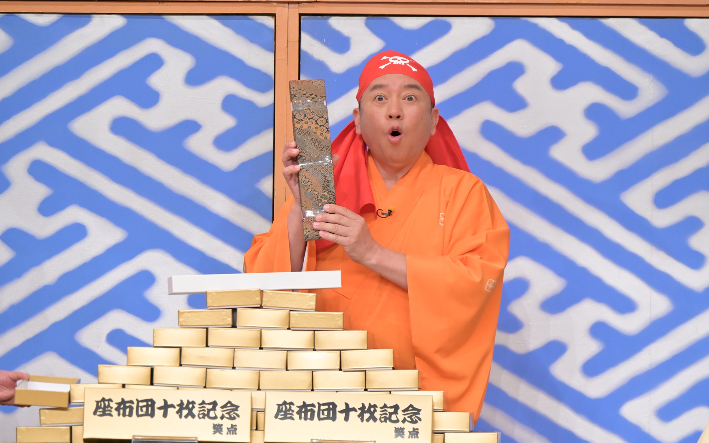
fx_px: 5121
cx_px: 354
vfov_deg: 5.0
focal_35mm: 265
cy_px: 216
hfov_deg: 7.9
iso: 6400
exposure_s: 1/500
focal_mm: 259
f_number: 7.1
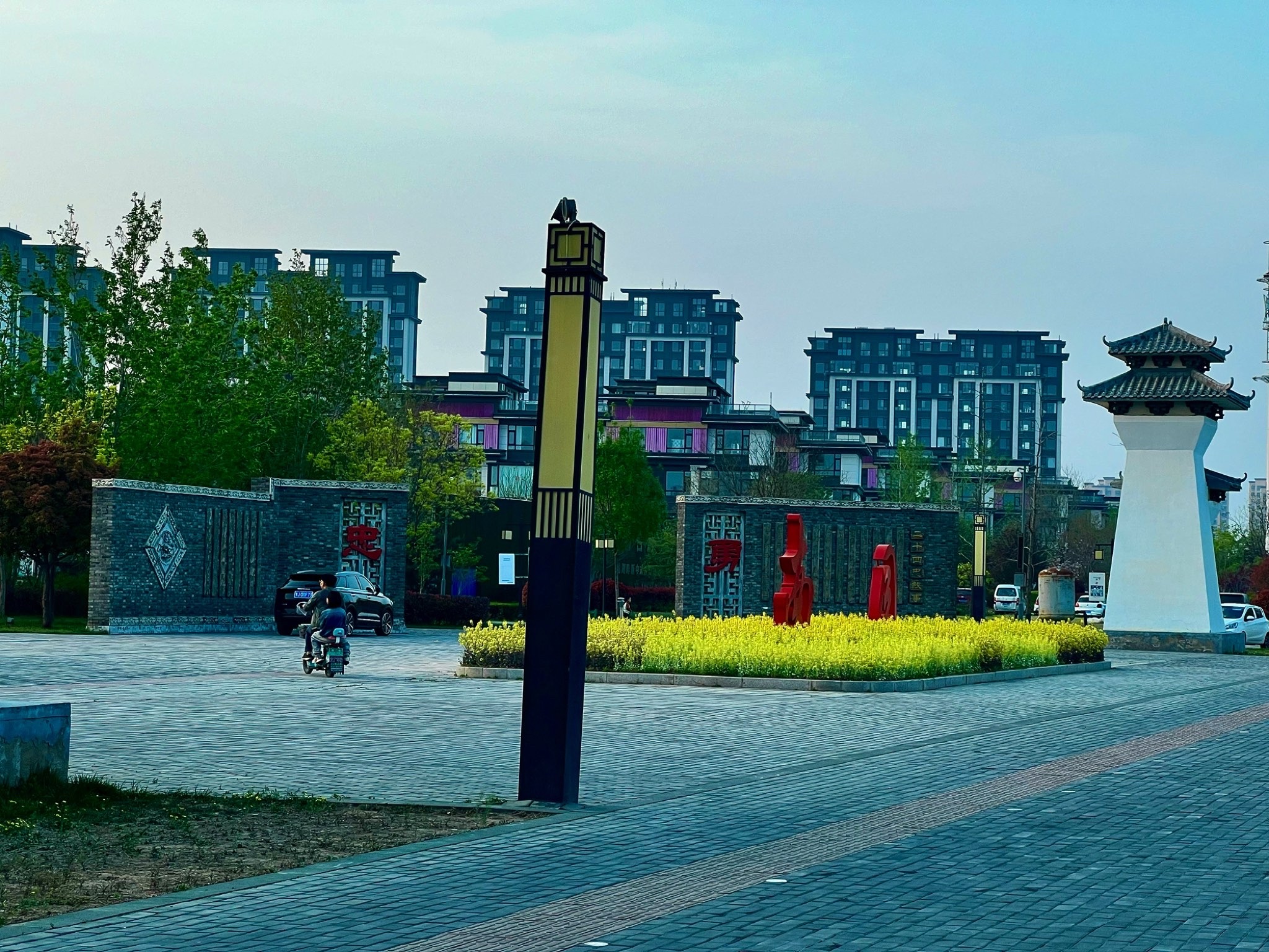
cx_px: 634
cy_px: 476
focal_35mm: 77
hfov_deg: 25.3
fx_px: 2823
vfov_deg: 19.1
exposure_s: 1/122
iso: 32
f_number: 2.8
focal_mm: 9
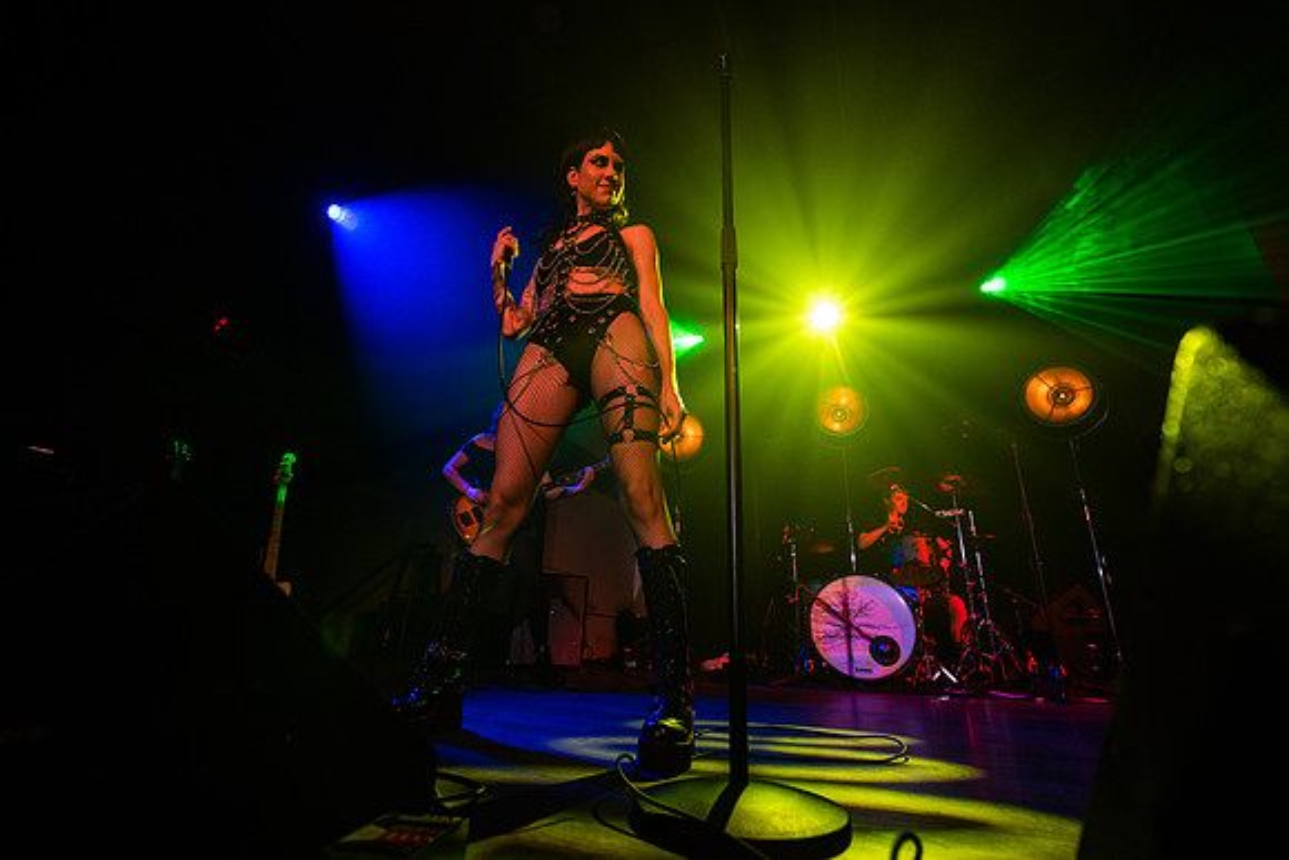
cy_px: 430
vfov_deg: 79.7
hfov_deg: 102.7
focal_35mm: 14
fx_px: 516
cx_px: 644
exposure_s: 1/320
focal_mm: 14
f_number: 2.8
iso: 1600
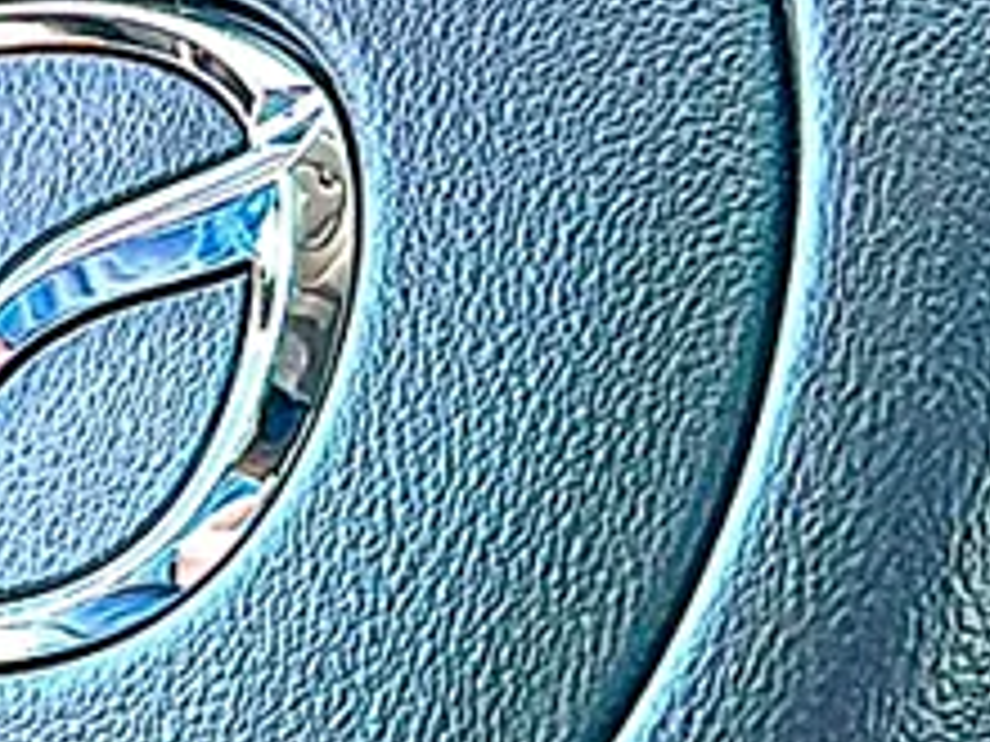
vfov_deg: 9.7
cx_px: -252
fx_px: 4376
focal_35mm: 153
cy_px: 295
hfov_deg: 12.5
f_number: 1.78
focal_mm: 6.86
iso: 100
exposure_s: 1/198
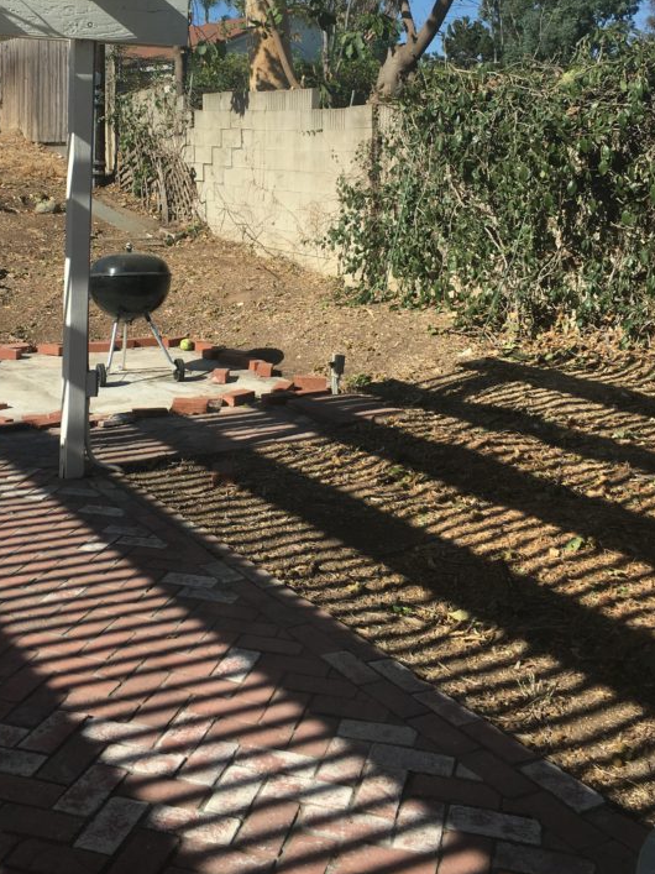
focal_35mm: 42
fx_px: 1060
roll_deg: -0.6
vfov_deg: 43.8
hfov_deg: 34.1
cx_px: 226
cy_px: 251
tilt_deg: -3.7
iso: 25
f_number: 2.2
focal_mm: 4.15
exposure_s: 1/1131
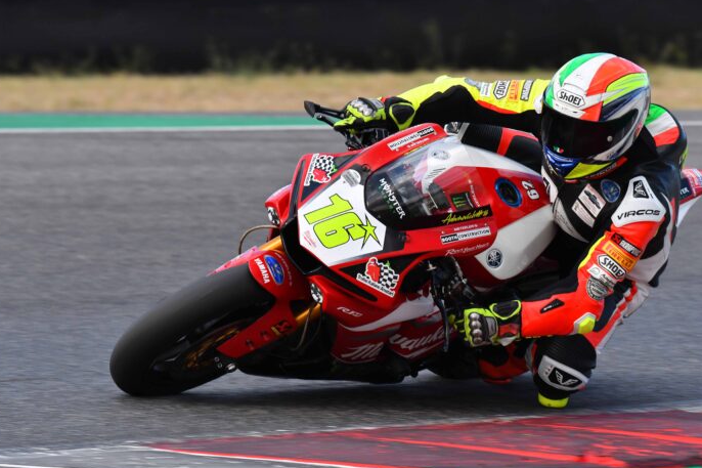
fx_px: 10800
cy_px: 251
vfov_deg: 2.5
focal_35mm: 554
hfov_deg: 3.7
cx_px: 345
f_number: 7.1
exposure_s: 1/1000
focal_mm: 330
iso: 800
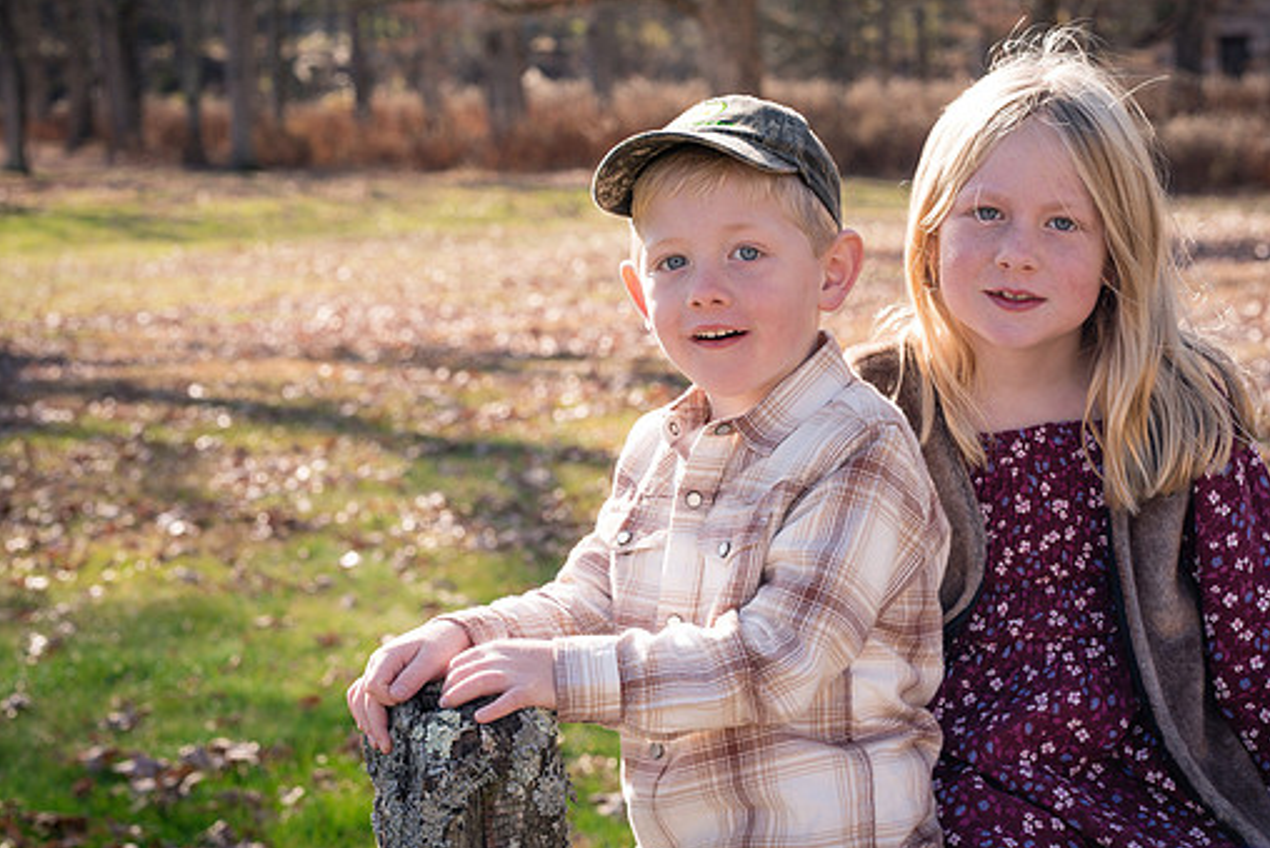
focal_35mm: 97
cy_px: 381
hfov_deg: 21.0
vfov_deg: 14.1
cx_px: 702
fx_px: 3423
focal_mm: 85
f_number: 8
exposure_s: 1/250
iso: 250
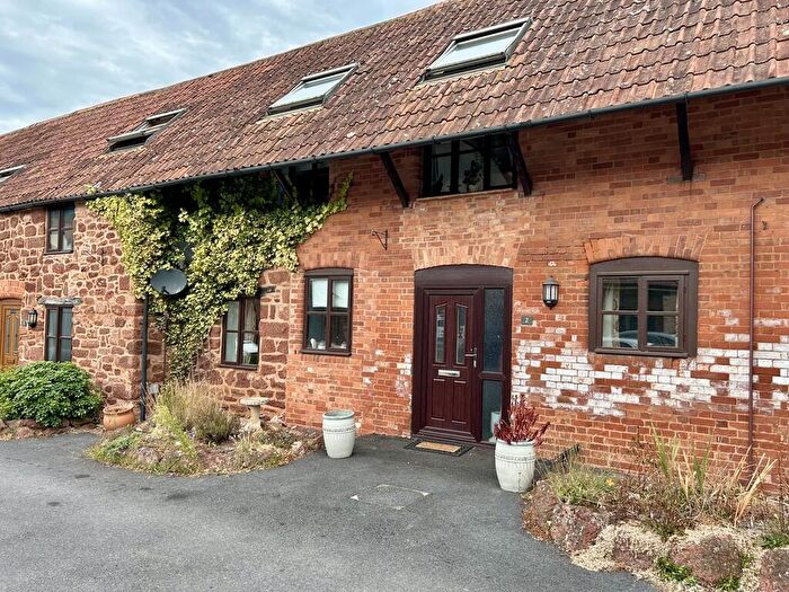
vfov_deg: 53.1
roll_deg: -1.0
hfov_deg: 67.3
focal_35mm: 26
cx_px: 394
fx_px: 593
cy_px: 296
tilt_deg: +0.9
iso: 50
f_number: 1.5
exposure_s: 1/949
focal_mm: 5.7
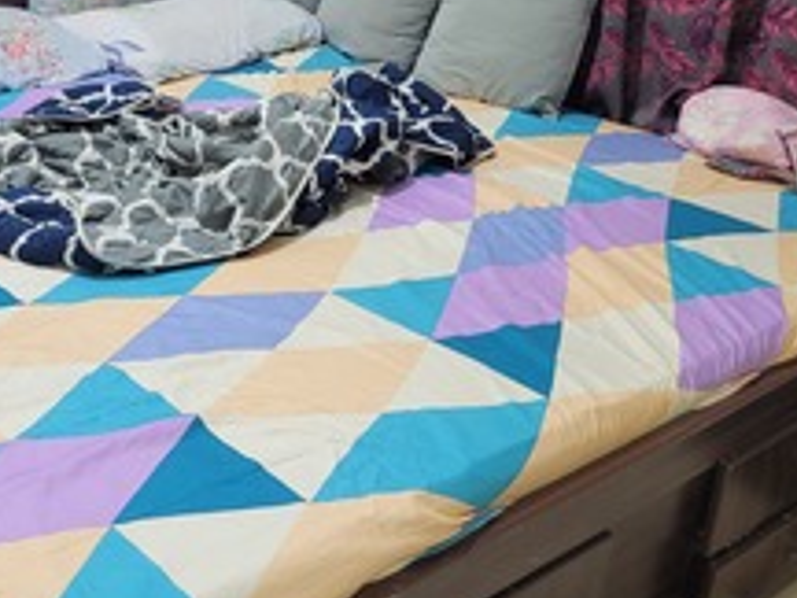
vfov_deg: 26.5
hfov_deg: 33.5
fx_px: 1266
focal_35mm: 55
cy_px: 220
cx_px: 113
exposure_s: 1/60
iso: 200
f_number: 1.8
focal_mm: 5.4
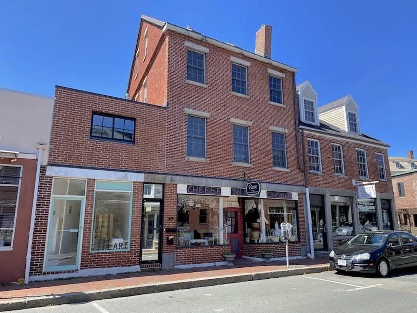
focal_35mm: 26
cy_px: 156
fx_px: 313
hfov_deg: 67.3
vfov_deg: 53.1
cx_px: 208
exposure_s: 1/919
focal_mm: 4.25
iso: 32
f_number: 1.8
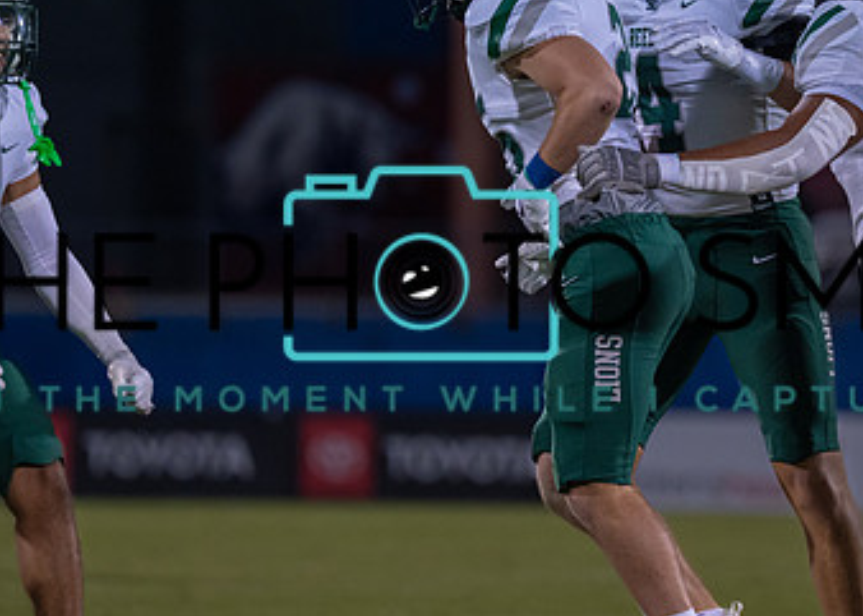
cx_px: 612
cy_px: 225
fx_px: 11439
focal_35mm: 467
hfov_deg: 4.3
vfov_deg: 3.1
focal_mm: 200
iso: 1600
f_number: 2.8
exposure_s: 1/1600
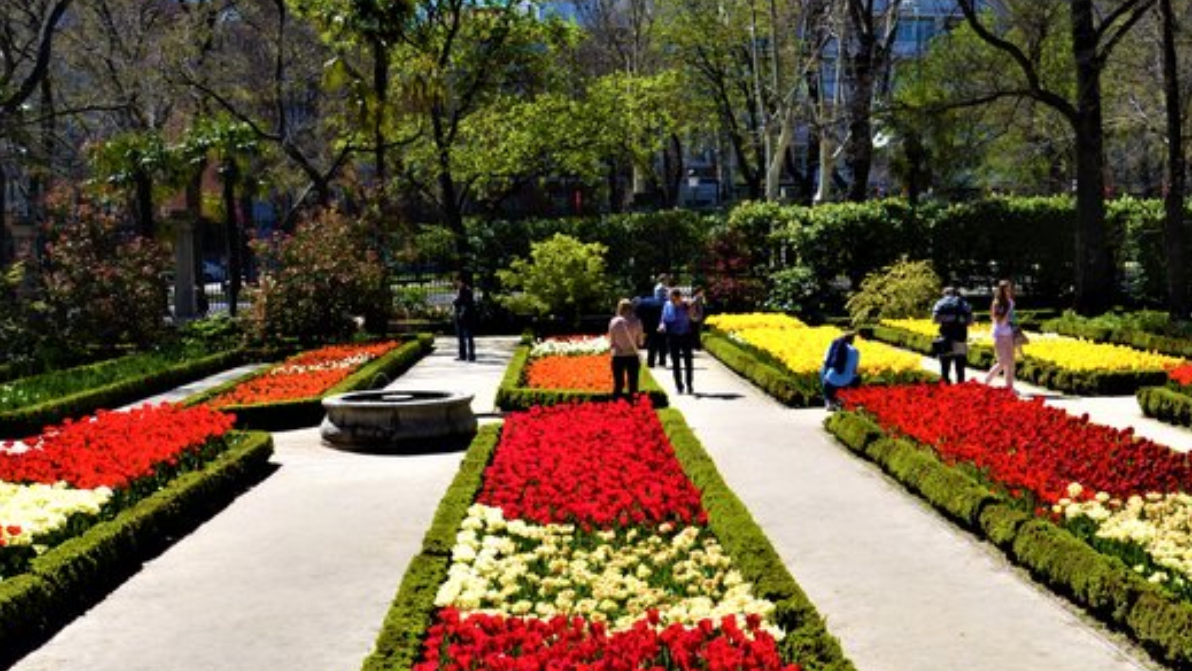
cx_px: 728
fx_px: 1606
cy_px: 391
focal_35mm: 51
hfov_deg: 40.5
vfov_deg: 23.6
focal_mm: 21
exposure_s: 1/500
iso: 400
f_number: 11
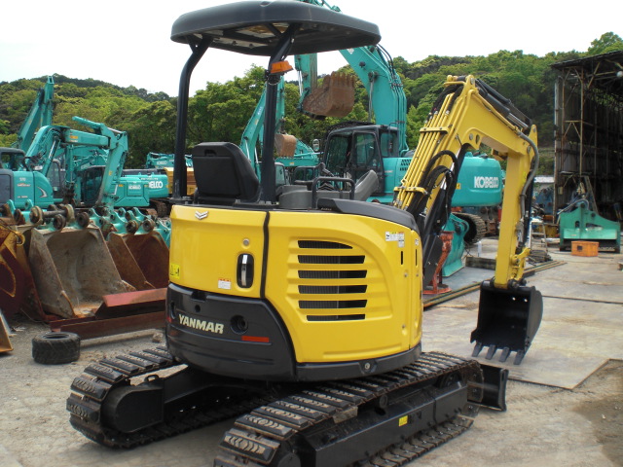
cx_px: 312
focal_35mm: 38
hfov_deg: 49.0
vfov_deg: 37.7
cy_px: 234
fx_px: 684
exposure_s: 1/250
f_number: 5.6
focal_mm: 6.3
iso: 64
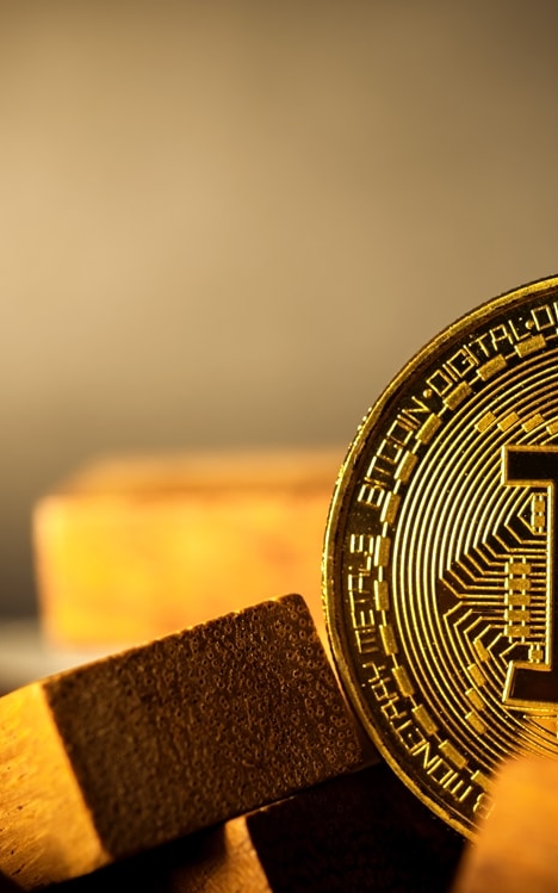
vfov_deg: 21.2
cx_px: 450
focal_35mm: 98
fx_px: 2385
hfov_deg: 13.3
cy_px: 420
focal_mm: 60
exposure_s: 1/100
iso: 400
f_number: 8
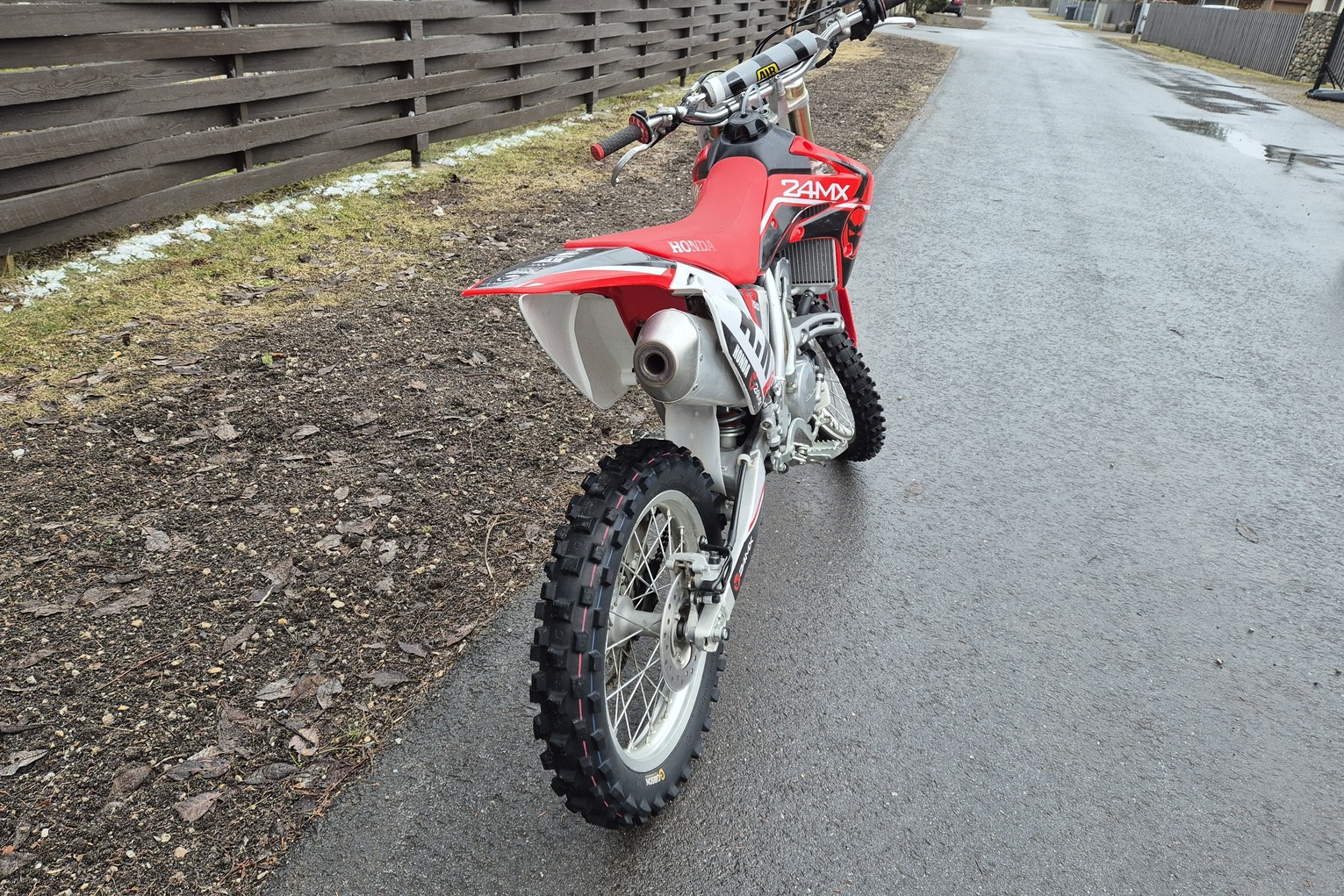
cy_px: 424
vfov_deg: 51.3
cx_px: 684
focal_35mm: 25
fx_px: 933
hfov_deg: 71.5
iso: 100
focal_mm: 5.4
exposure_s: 1/180
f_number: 1.8
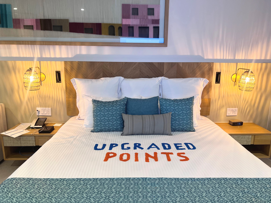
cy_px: 102
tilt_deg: -11.0
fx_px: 204
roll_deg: -0.5
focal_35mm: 26
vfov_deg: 53.1
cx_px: 136
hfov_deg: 67.3
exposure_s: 1/60
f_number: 1.5
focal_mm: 5.7
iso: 250
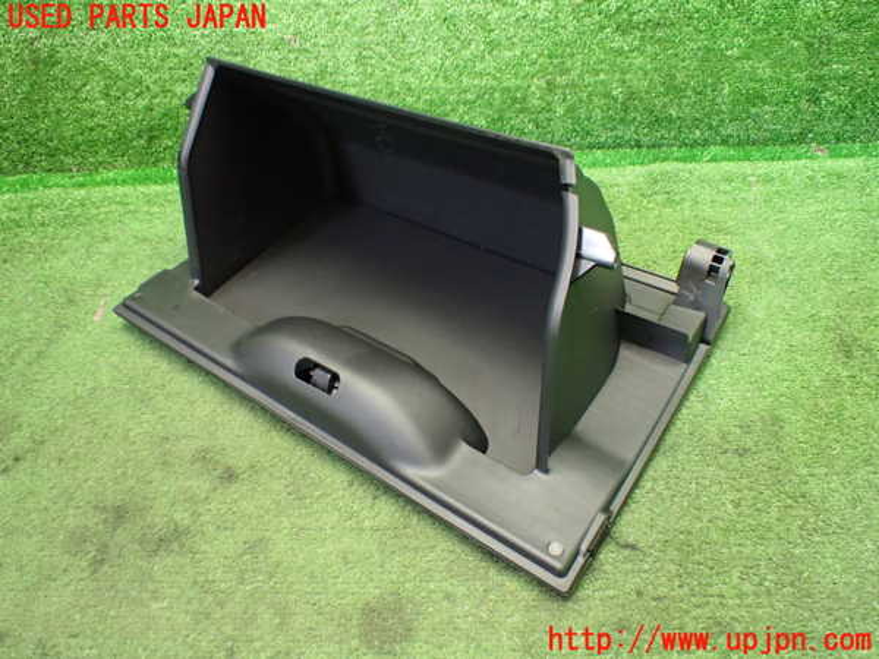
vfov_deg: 46.8
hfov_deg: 60.0
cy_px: 330
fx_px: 762
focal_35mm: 30
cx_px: 440
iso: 800
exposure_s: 1/50
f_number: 2.3
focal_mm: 5.4
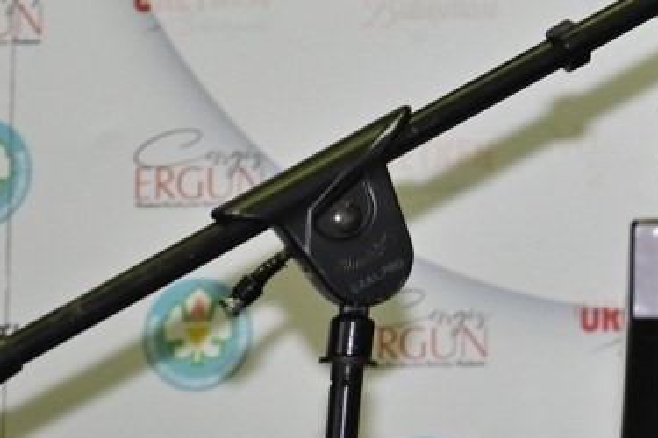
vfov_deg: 2.7
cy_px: -454
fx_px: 9376
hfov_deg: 4.0
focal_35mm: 513
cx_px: 1265
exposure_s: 1/60
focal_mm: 122
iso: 800
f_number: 7.1
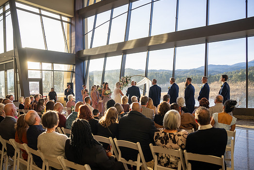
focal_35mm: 27
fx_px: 191
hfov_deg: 67.3
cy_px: 90
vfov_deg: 47.9
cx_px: 117
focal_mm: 24
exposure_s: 1/160
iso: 100
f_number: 2.8
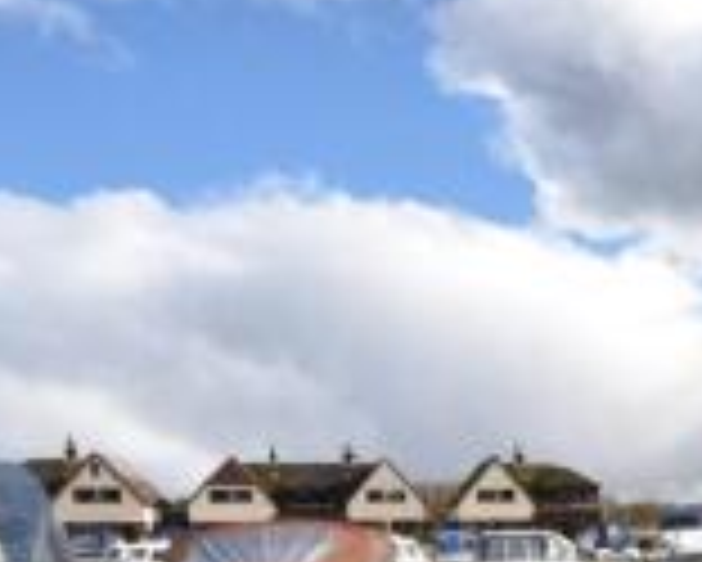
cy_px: 641
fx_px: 894
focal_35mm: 43
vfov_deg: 30.6
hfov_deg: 39.0
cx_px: 666
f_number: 9
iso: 200
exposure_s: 1/320
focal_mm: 10
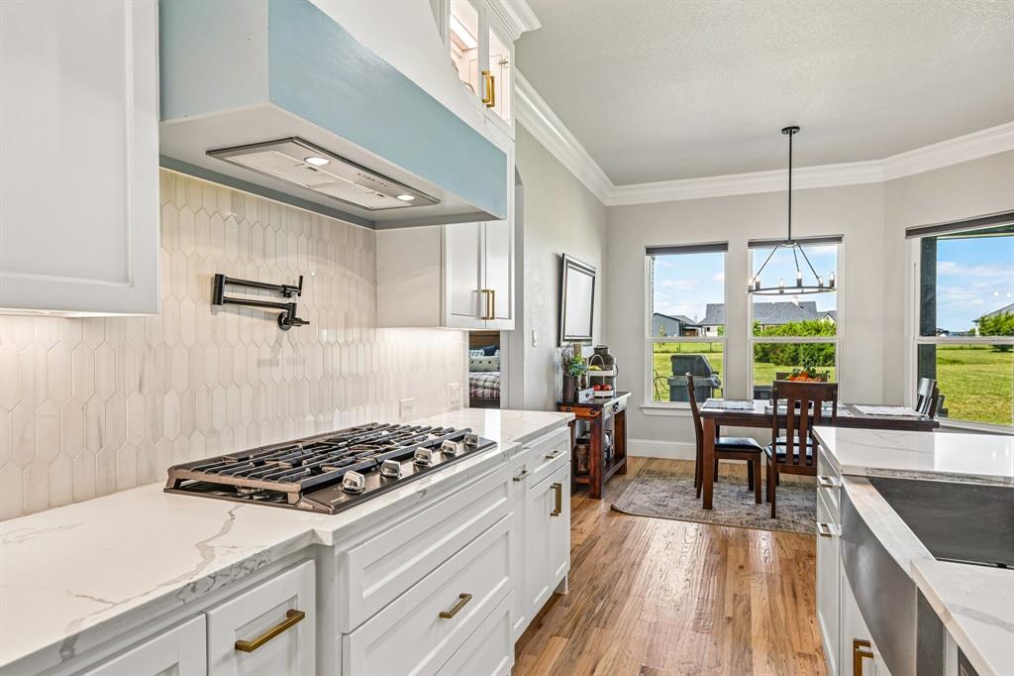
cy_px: 338
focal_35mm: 20
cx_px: 507
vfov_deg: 61.9
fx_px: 563
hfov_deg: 84.0
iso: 400
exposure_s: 1/100
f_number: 8
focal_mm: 20
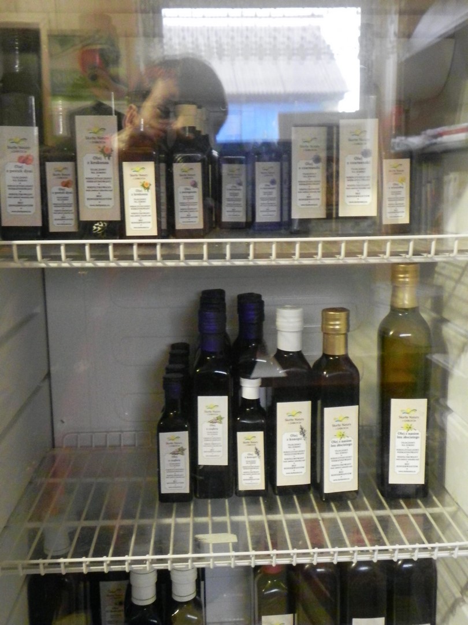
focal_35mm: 41
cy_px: 312
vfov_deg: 45.8
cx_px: 234
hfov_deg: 35.1
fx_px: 739
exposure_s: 1/32.7
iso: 1600
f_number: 3.2
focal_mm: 7.3
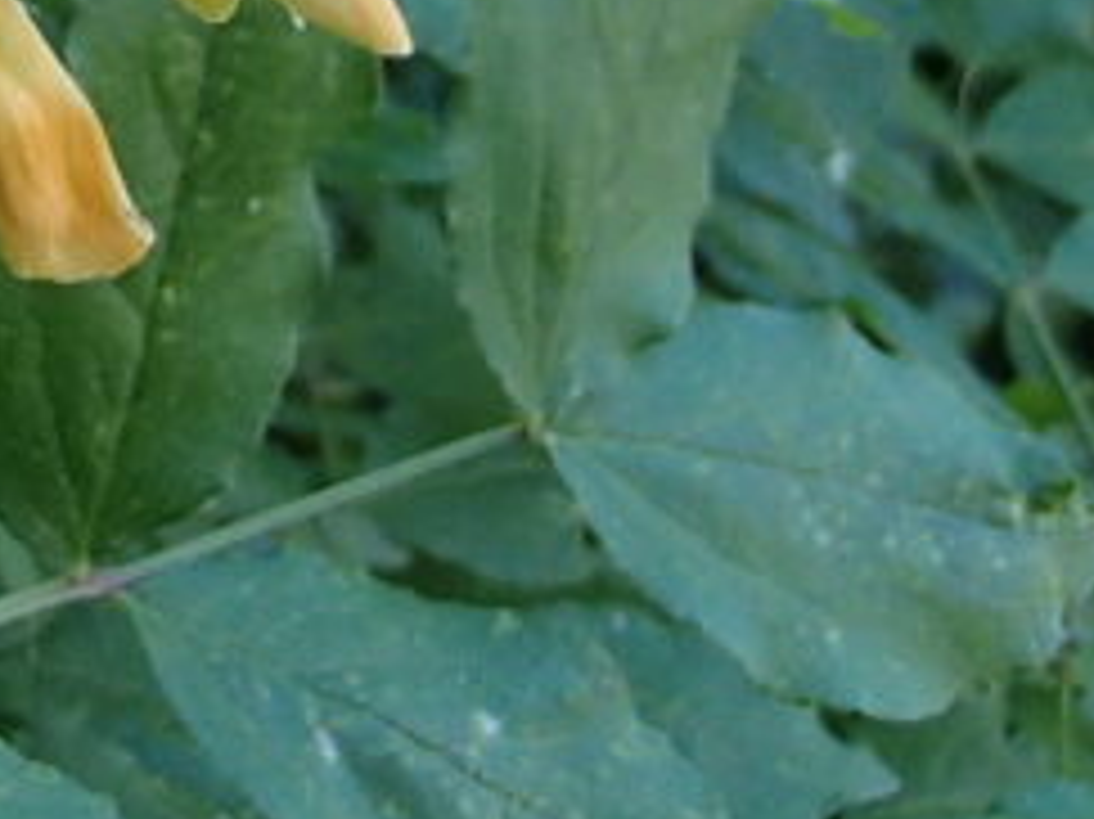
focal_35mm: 117
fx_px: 3696
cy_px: -468
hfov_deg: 16.0
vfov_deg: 12.0
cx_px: -306
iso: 400
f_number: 4.7
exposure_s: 1/160
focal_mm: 6.64
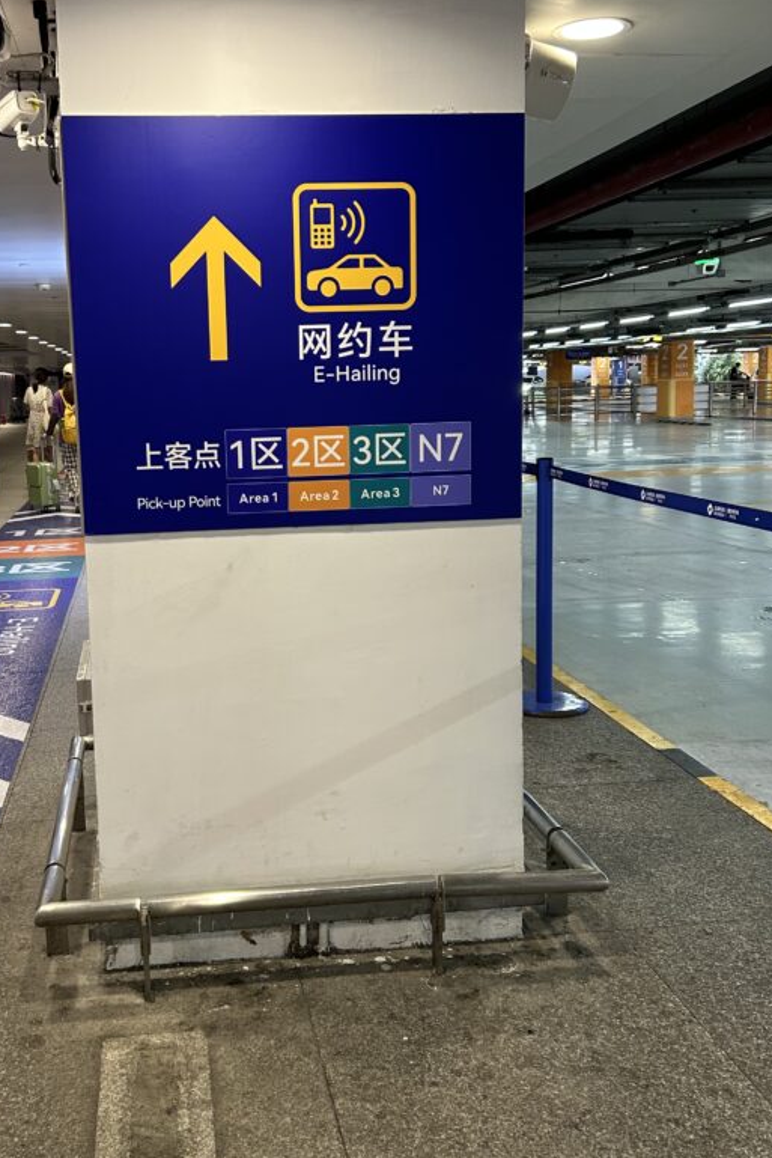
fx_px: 1157
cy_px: 544
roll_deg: +1.4
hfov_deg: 36.6
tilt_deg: -8.3
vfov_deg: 53.1
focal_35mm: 36
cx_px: 274
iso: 125
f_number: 1.5
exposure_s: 1/50
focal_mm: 5.7
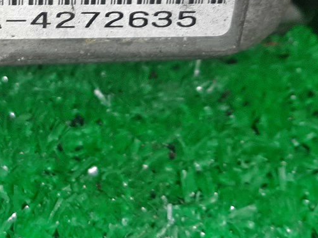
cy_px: -7
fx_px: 689
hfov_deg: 24.8
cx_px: 4
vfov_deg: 19.0
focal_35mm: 75
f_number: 1.7
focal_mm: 3.93
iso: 75
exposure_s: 1/50
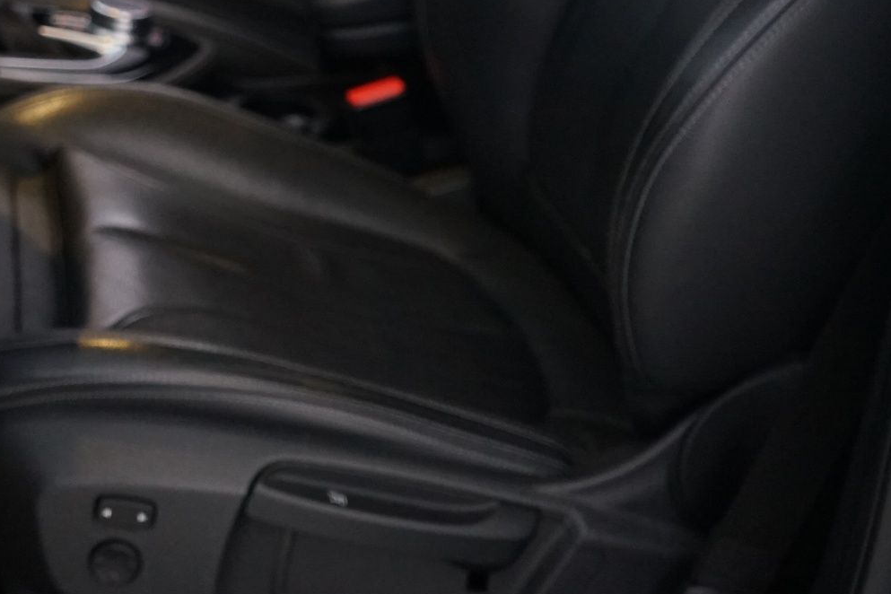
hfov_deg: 26.6
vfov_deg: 17.8
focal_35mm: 73
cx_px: 64
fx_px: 1807
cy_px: -109
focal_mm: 29
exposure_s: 1/10
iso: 2500
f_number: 4
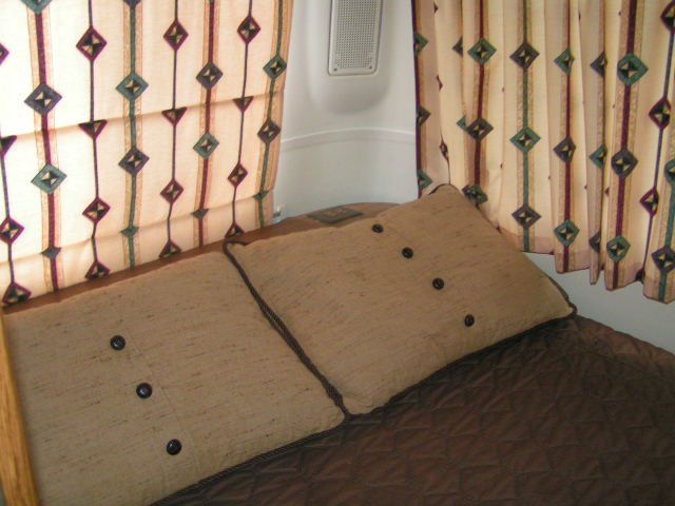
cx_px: 338
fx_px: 741
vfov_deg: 37.7
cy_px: 253
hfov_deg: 49.0
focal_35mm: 38
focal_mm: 5.8
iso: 200
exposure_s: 1/40
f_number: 2.8
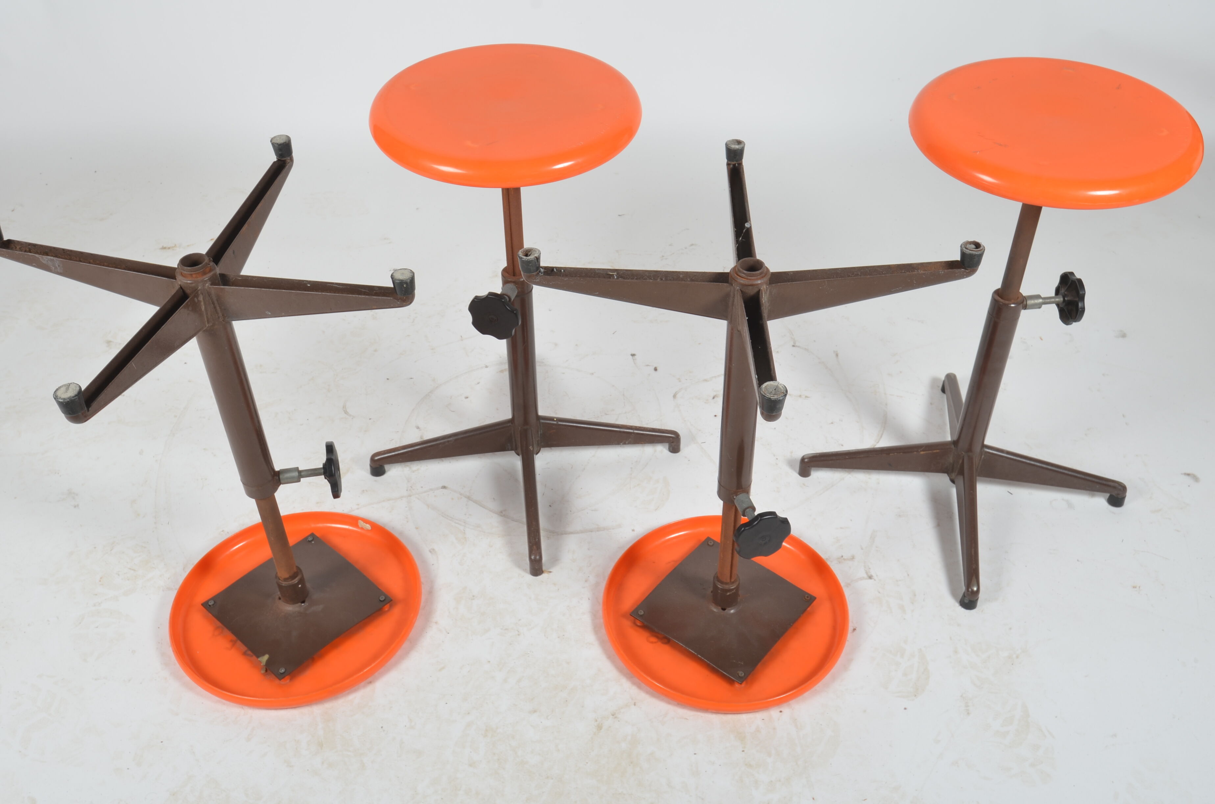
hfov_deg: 53.2
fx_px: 1212
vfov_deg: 36.7
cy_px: 402
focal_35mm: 36
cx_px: 608
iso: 100
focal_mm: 24
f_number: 11
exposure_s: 1/125
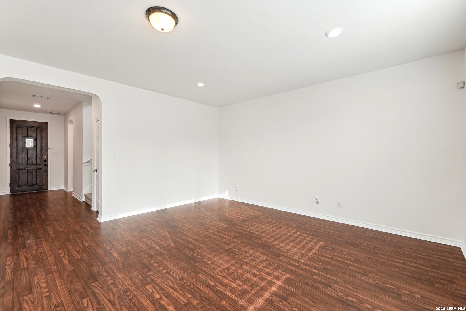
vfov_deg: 81.2
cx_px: 233
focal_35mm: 14
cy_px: 156
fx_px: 181
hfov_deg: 104.3
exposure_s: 1/60
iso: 800
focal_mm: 14
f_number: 8
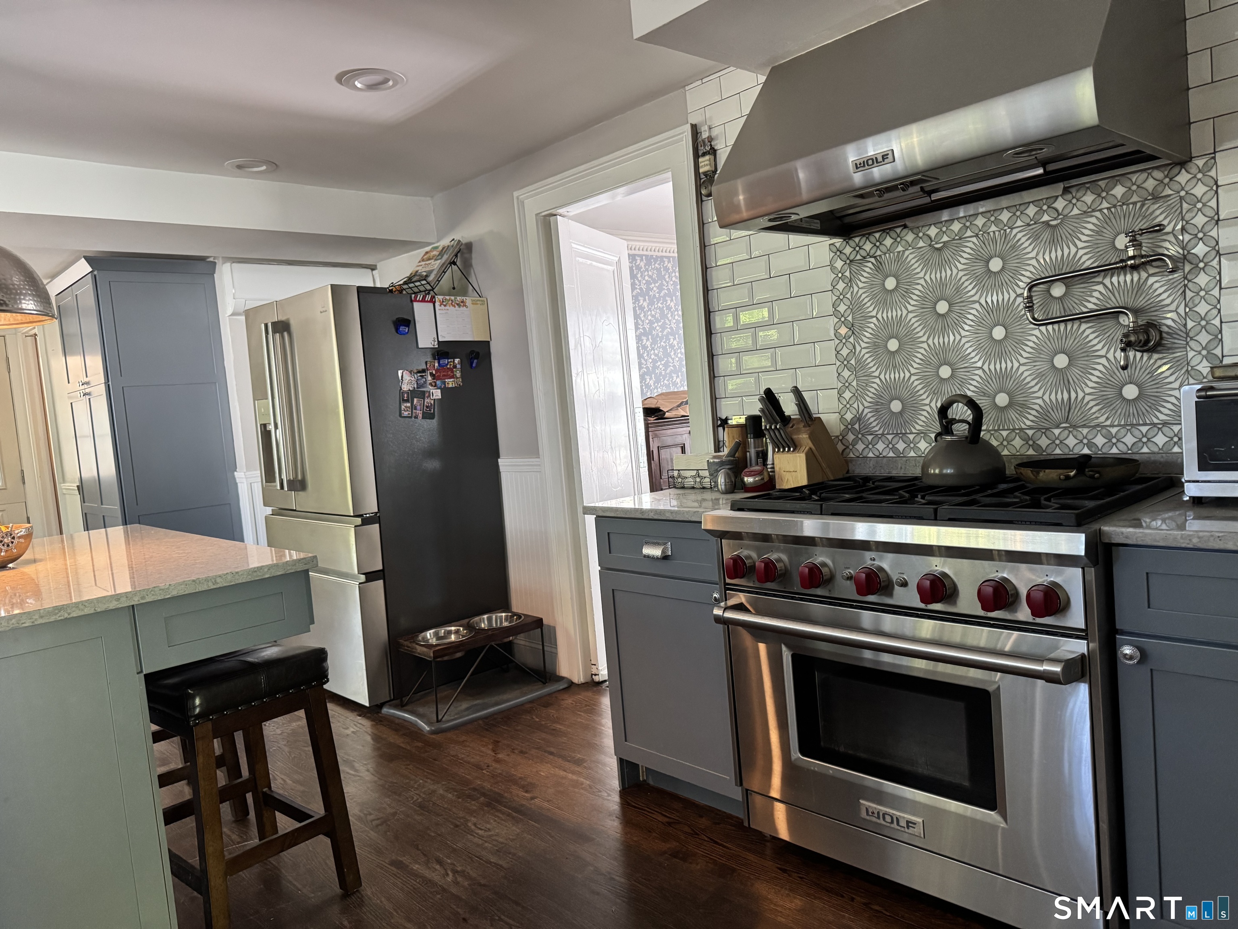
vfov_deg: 56.8
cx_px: 619
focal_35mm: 24
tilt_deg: -5.0
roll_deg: +5.6
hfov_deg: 71.6
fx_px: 858
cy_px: 464
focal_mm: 6.76
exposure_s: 1/60
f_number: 1.78
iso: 640
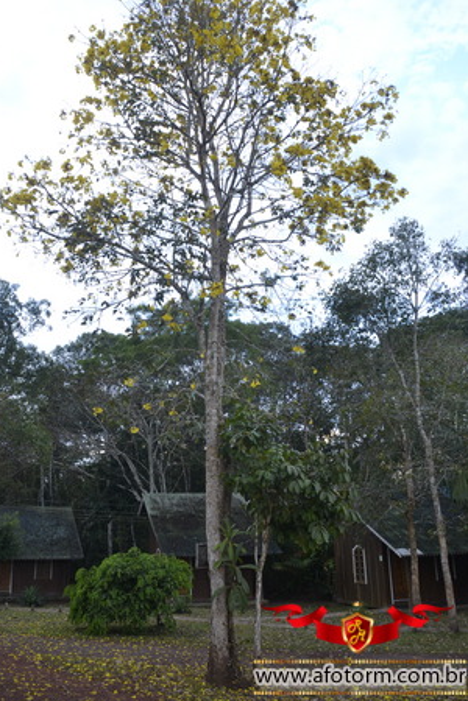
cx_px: 222
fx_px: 643
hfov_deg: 40.0
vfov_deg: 57.2
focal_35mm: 33
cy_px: 322
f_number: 5.6
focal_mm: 20
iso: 400
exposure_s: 1/125
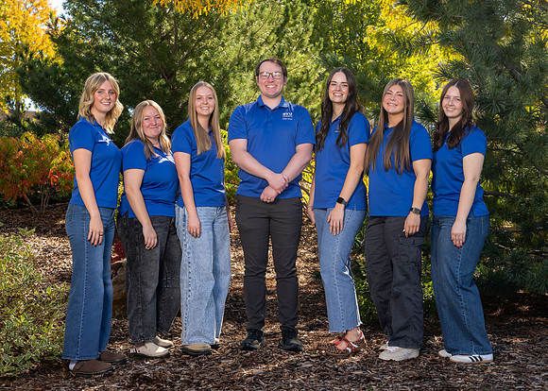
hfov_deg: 33.3
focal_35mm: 59
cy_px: 198
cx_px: 292
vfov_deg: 24.1
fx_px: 917
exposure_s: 1/125
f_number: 6.3
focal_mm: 50
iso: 100
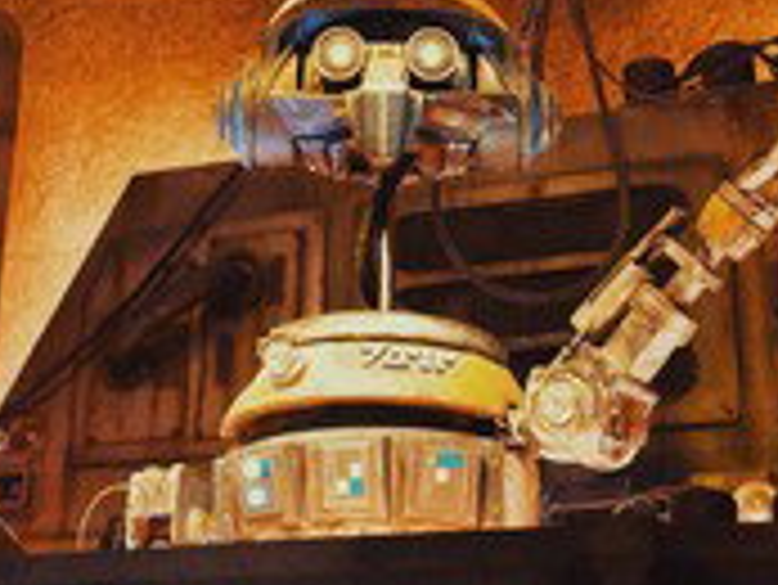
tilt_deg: +26.0
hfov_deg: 21.8
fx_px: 2024
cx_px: 378
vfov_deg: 16.1
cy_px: 14
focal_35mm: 90
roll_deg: -1.4
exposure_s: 1/40
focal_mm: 5.96
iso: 500
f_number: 1.6
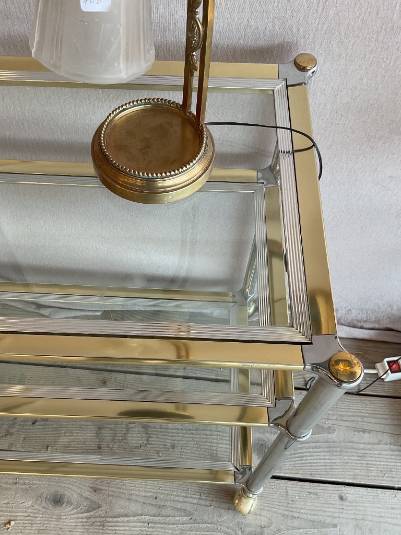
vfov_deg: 53.9
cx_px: 178
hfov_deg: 41.7
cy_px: 295
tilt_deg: -56.9
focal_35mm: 34
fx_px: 525
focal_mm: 3
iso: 32
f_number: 1.8
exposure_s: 1/100
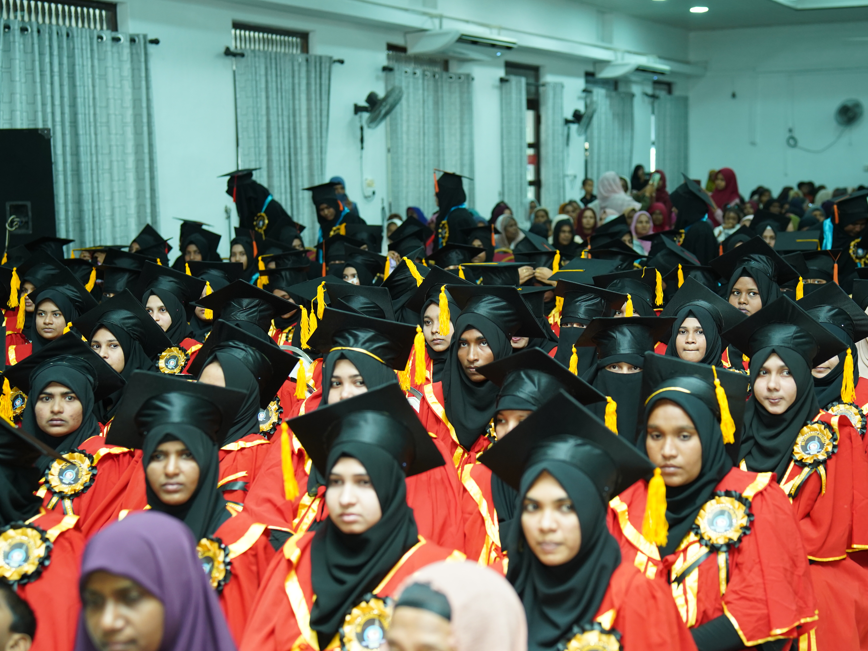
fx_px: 1379
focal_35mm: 55
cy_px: 322
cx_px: 478
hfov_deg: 34.9
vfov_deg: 26.6
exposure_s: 1/160
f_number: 3.2
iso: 1600
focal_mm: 50
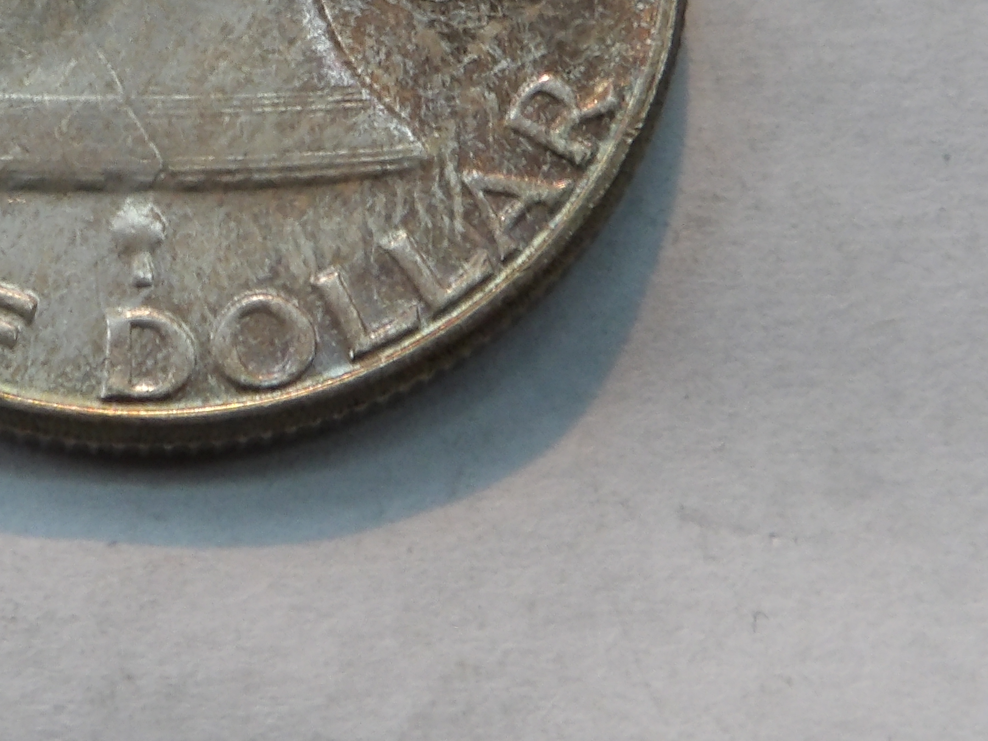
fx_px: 2797
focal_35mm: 98
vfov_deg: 14.8
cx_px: 178
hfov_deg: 19.8
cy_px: -27
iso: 200
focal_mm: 6.2
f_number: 4.5
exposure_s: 1/23
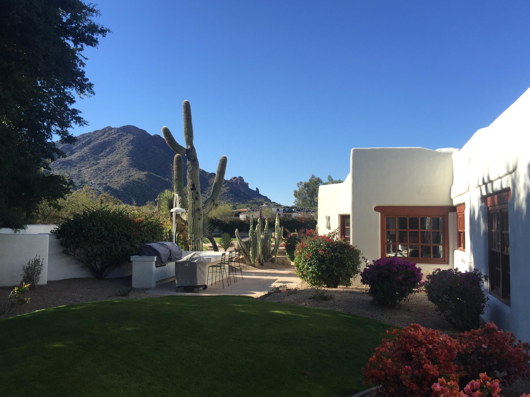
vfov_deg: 44.1
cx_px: 270
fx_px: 490
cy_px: 206
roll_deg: -1.5
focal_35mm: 32
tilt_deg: +4.3
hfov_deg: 56.8
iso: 32
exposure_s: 1/1364
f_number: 2.2
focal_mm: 4.15
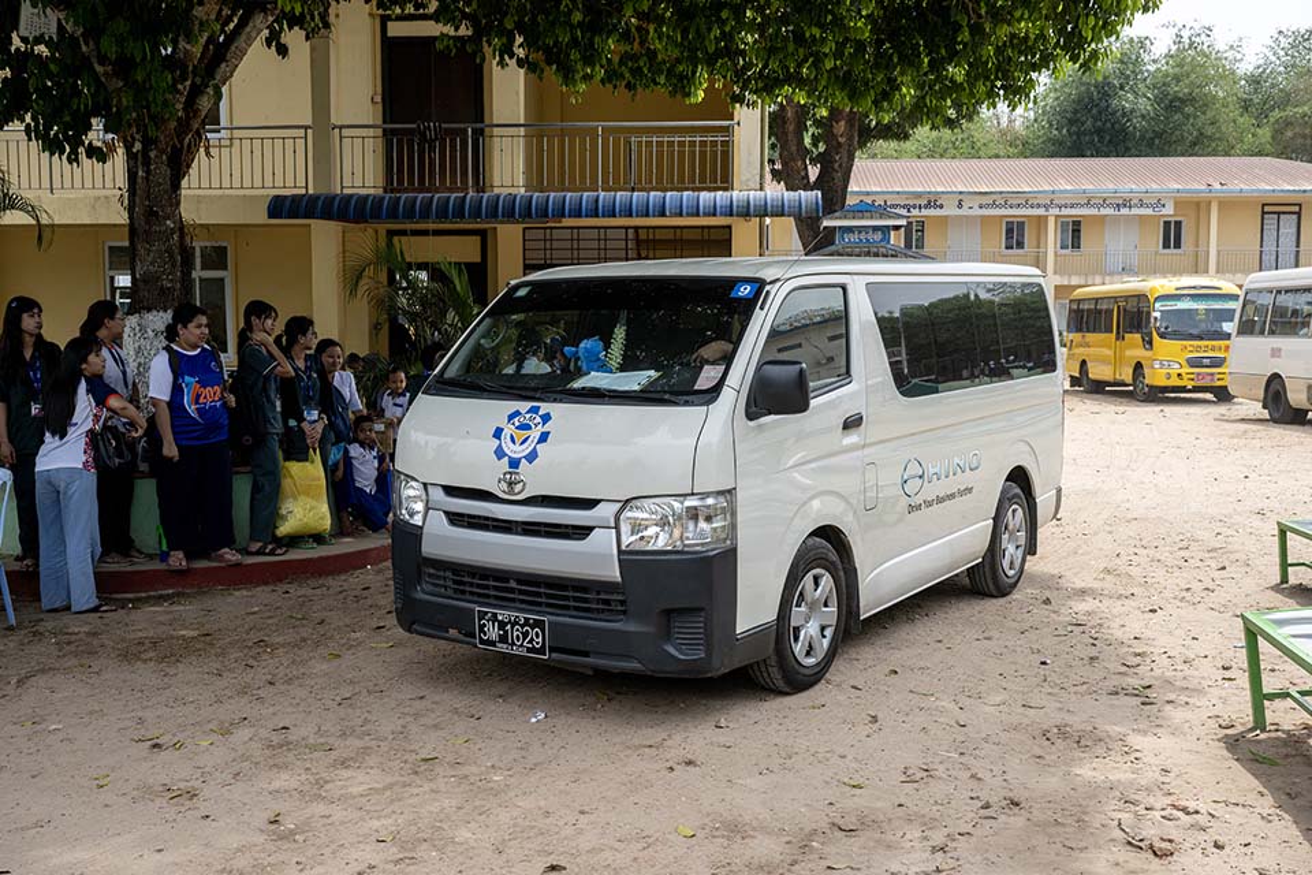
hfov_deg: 50.7
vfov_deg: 35.1
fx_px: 1385
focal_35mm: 38
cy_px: 438
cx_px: 656
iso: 400
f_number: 8
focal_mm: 38
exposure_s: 1/320
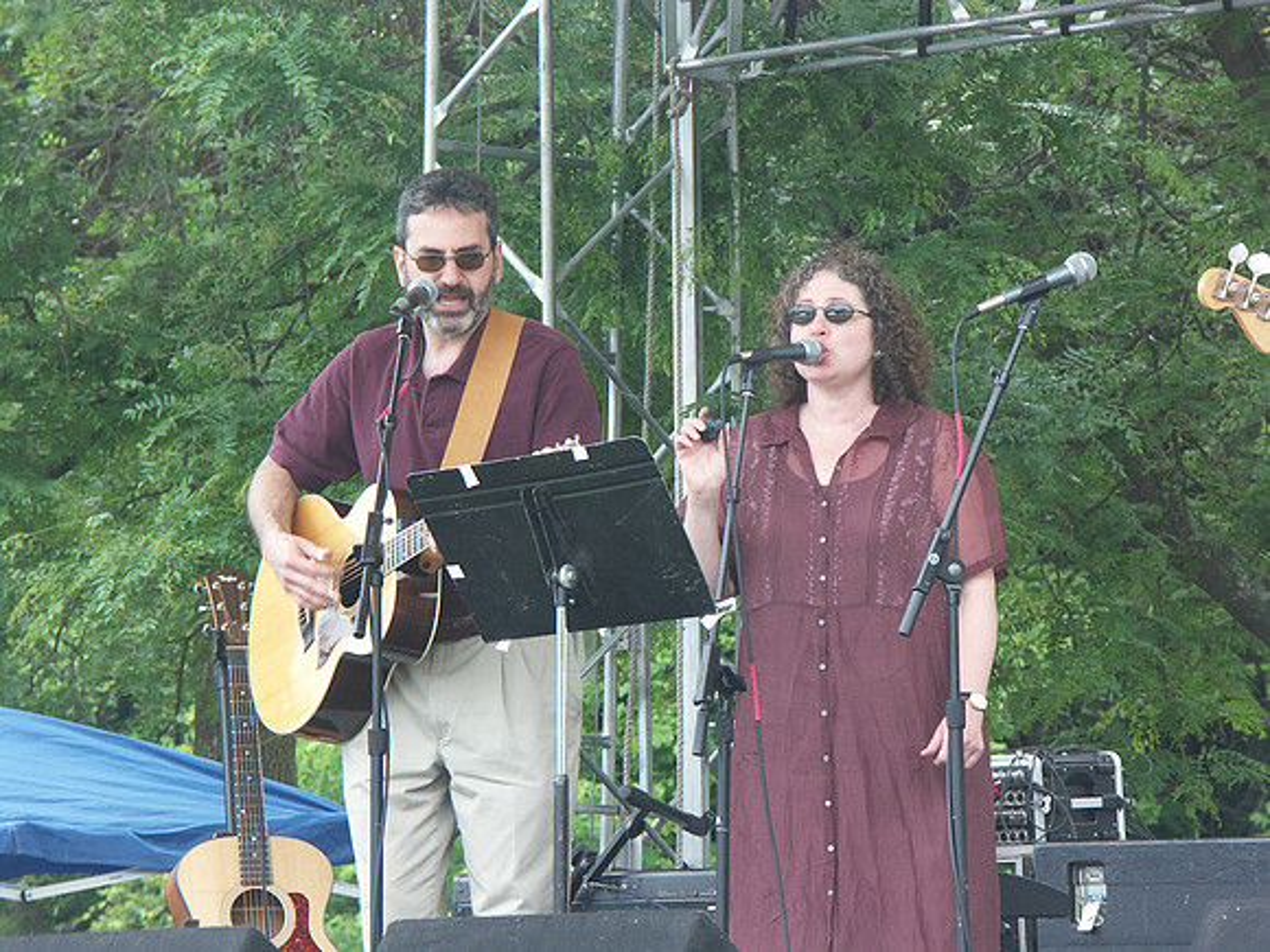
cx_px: 635
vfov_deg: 7.4
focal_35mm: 200
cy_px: 476
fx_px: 7338
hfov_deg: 9.9
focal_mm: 50.69
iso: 100
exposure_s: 1/125
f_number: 5
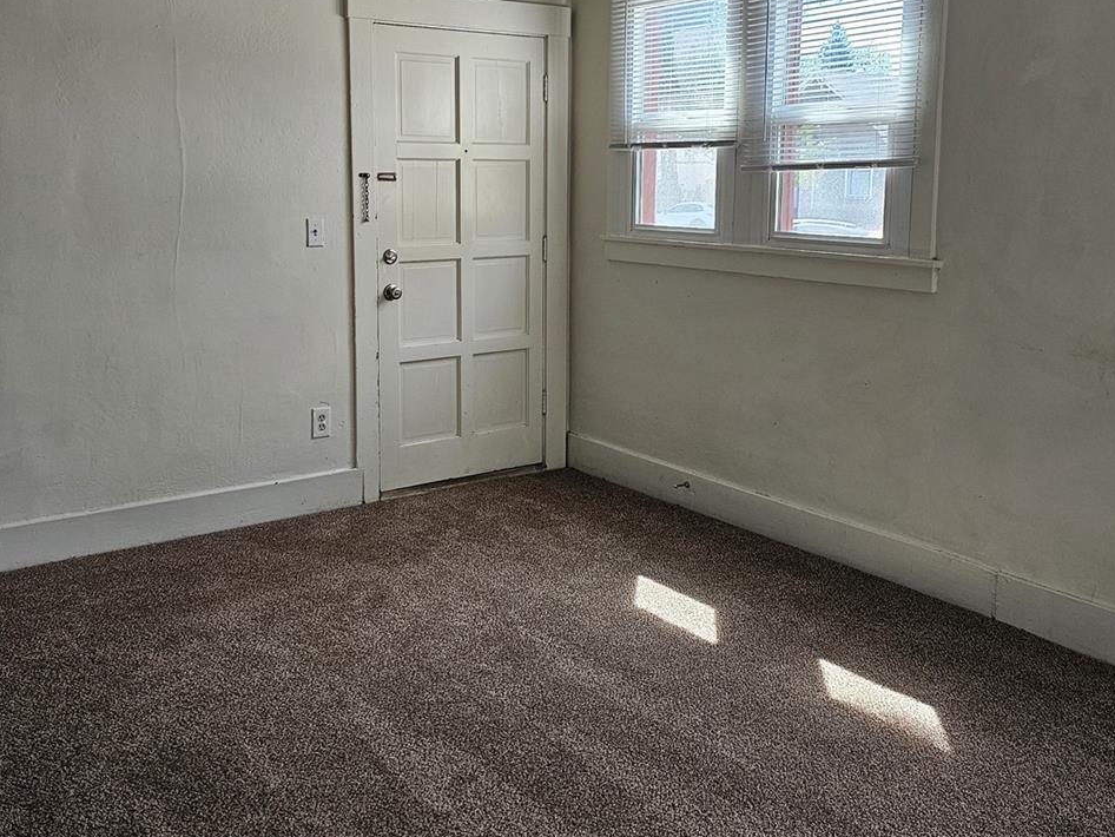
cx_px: 507
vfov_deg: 40.5
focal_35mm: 35
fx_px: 1128
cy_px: 321
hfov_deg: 52.5
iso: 160
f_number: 1.7
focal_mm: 6.3
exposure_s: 1/180
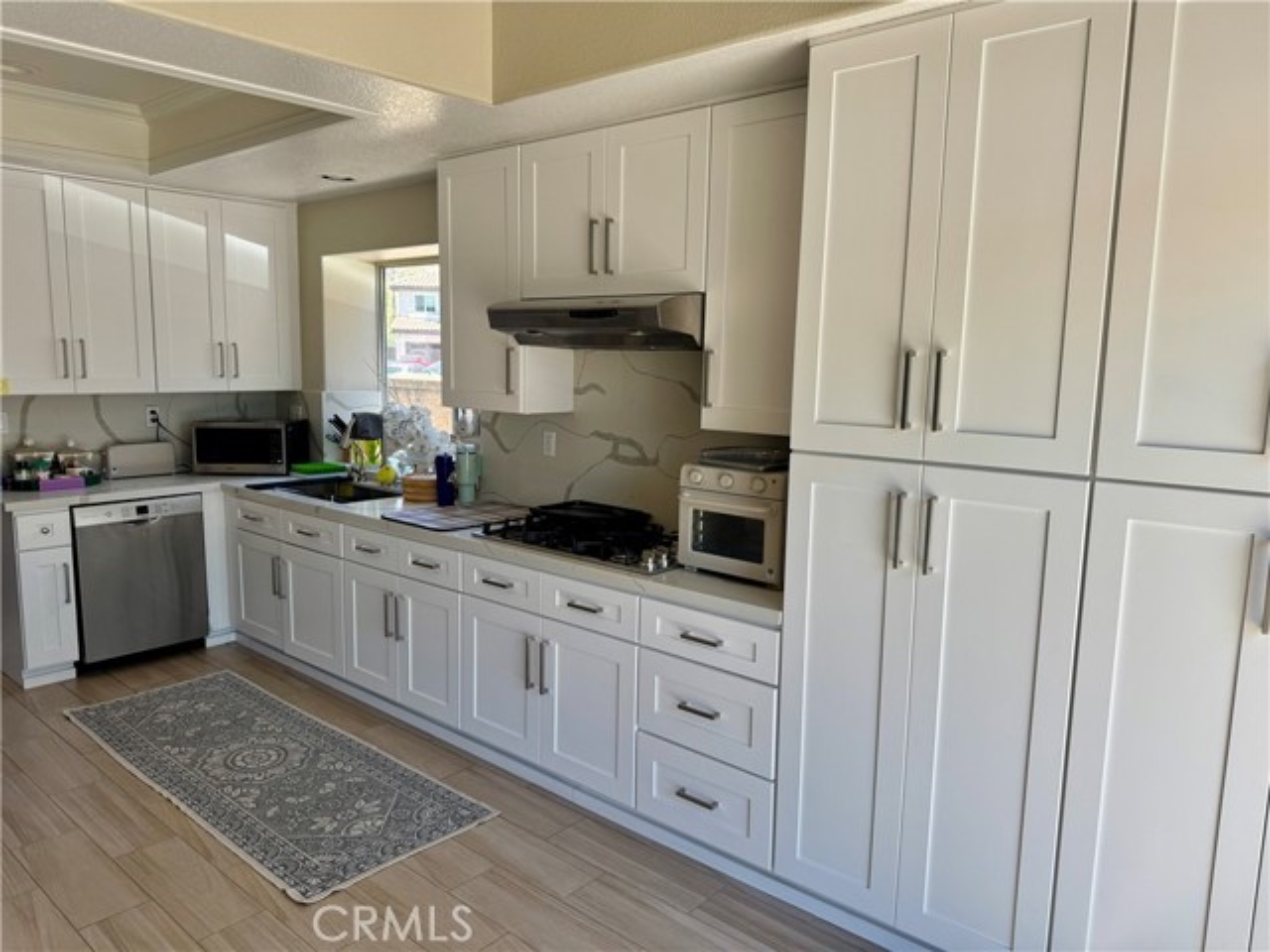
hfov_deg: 71.6
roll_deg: -1.0
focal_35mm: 24
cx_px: 635
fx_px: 881
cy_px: 476
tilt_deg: -8.3
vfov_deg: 56.8
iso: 80
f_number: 1.78
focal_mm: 6.76
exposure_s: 1/374
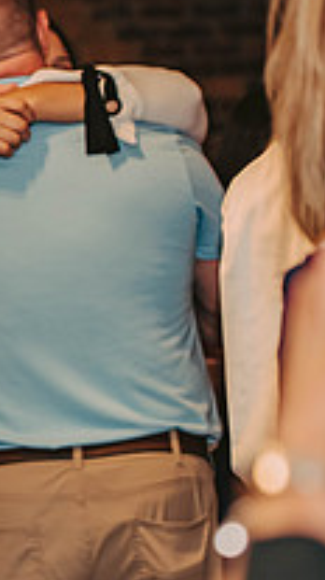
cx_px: -308
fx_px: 3165
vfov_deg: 10.5
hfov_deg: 5.8
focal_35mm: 206
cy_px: 251
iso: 500
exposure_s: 1/80
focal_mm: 70
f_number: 3.2
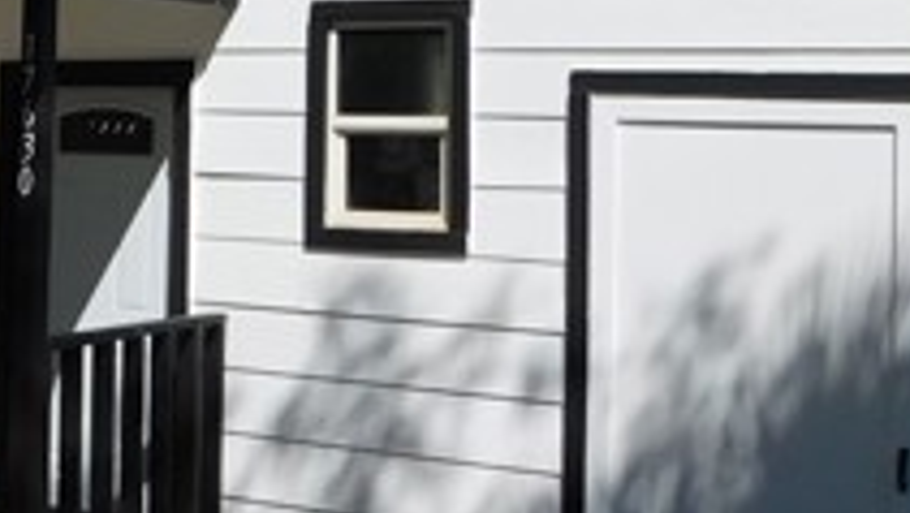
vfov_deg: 15.7
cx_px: 216
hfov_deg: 27.4
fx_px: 1835
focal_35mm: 76
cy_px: 34
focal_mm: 4
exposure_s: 1/800
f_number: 6
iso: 125
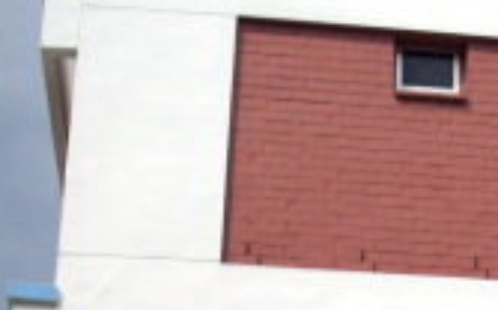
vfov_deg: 10.1
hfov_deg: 15.6
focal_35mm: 129
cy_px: 310
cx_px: 584
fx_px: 1749
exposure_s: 1/640
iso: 80
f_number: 5.6
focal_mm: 6.2
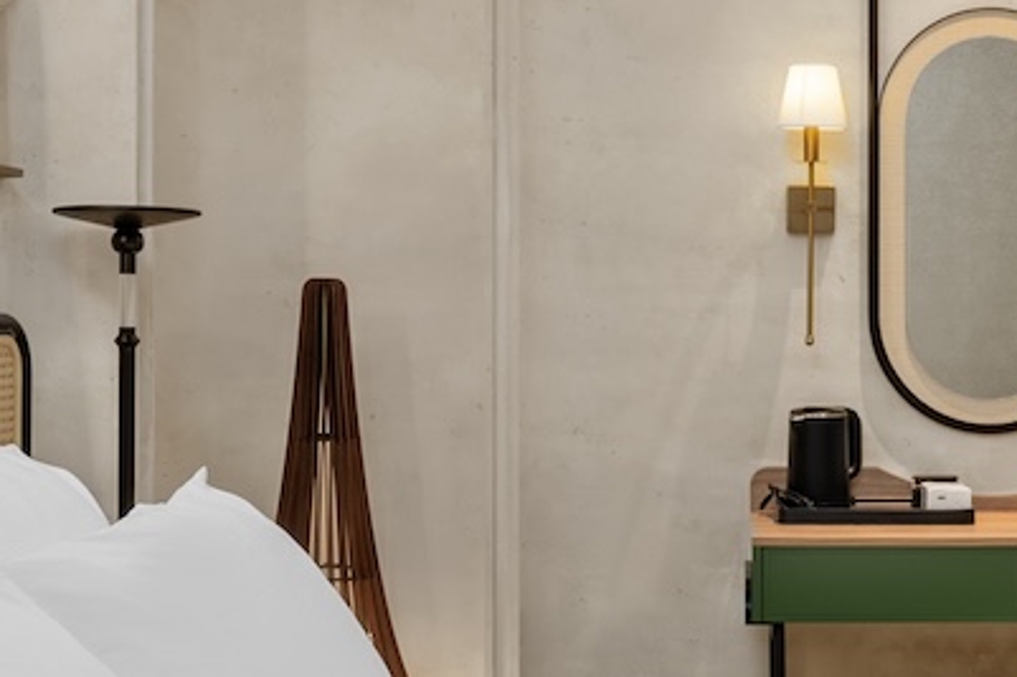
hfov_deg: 29.7
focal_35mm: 67
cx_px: 728
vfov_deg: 20.3
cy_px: 293
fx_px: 1892
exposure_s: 1/1.25
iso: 100
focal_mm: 14
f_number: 8
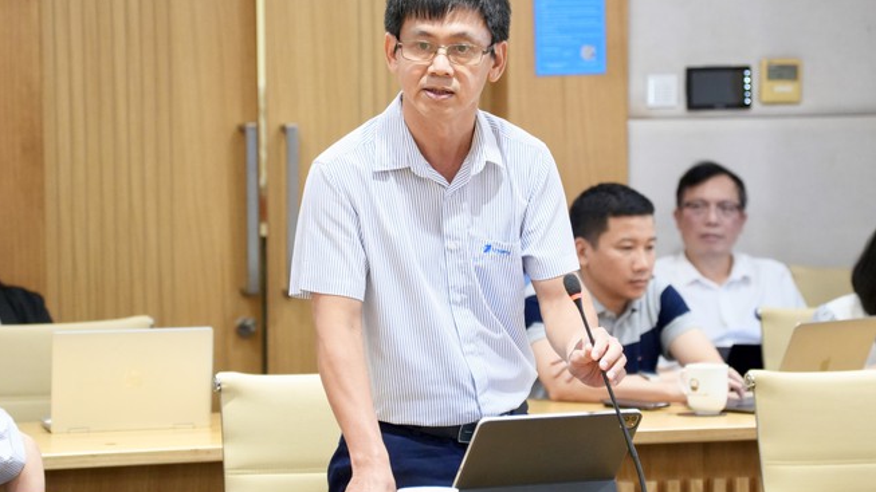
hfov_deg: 19.5
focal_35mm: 110
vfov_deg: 11.1
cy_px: 223
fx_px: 2544
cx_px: 440
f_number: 2.8
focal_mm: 69
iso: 2000
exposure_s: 1/125
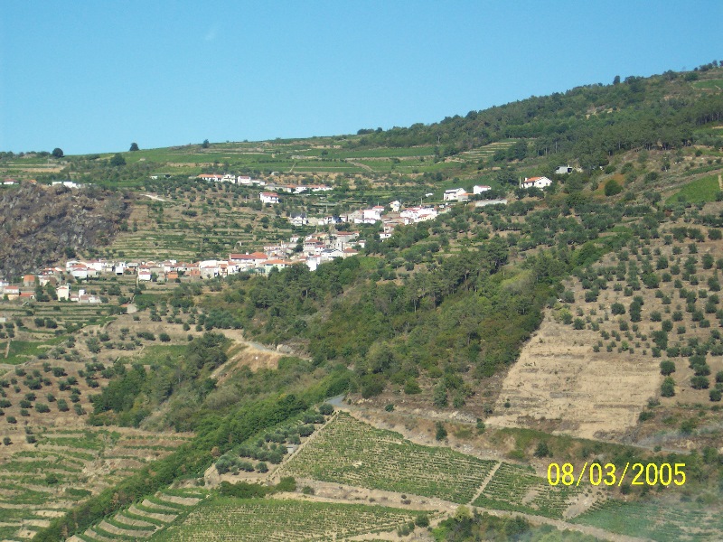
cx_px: 362
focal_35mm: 114
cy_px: 271
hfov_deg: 17.3
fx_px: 2381
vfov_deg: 13.0
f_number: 4.8
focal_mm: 24
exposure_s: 1/700
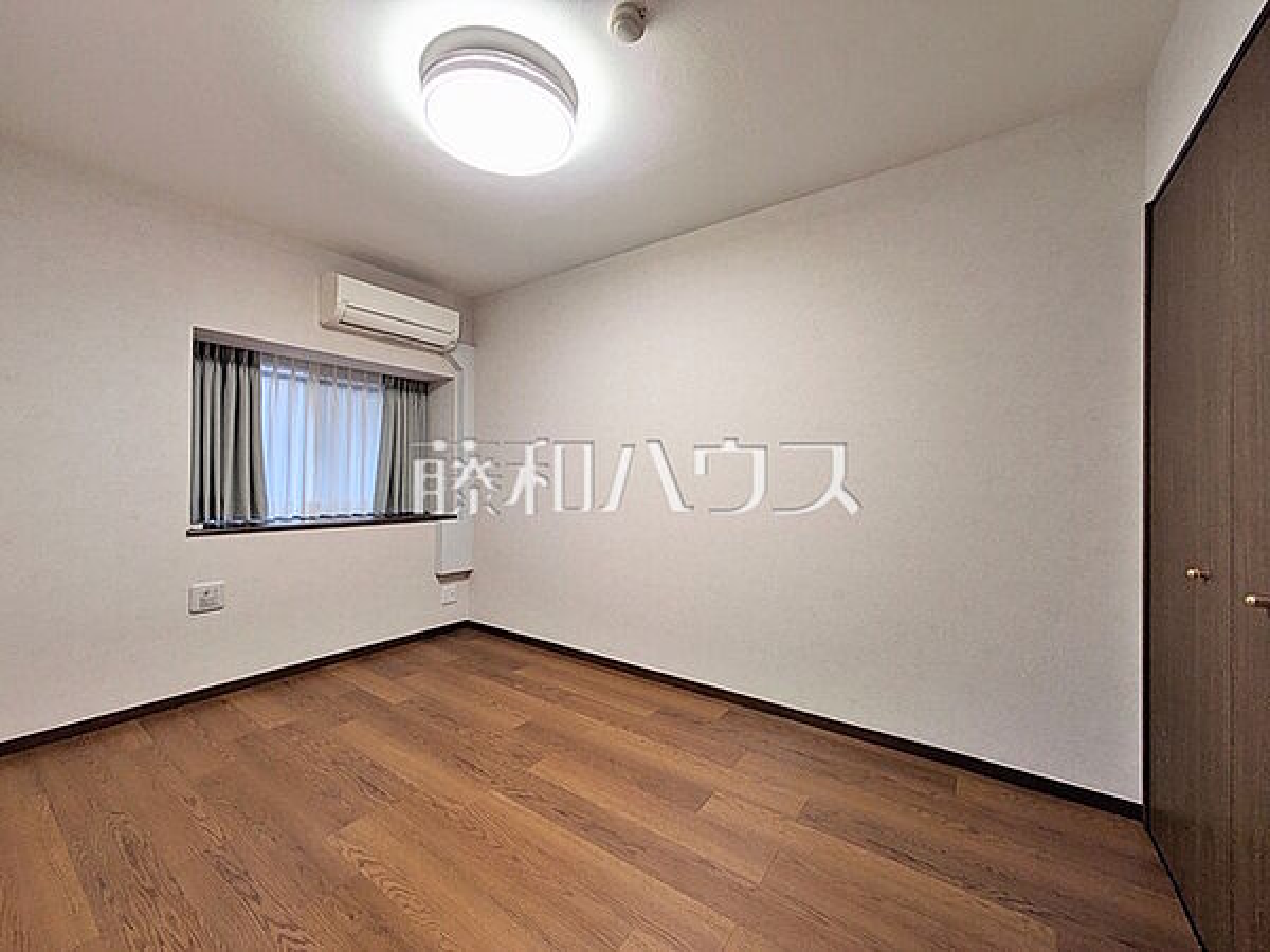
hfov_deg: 102.1
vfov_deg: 85.7
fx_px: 514
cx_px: 635
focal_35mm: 14
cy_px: 476
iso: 56
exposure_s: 1/60
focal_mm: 1.83
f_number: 2.2
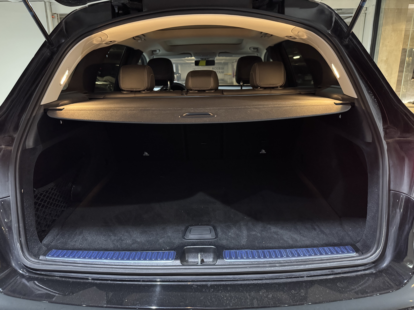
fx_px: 287
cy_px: 155
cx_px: 207
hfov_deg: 71.6
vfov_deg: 56.8
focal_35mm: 24
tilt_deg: -17.1
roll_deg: -0.1
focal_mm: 6.76
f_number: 1.78
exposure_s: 1/30
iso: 1250
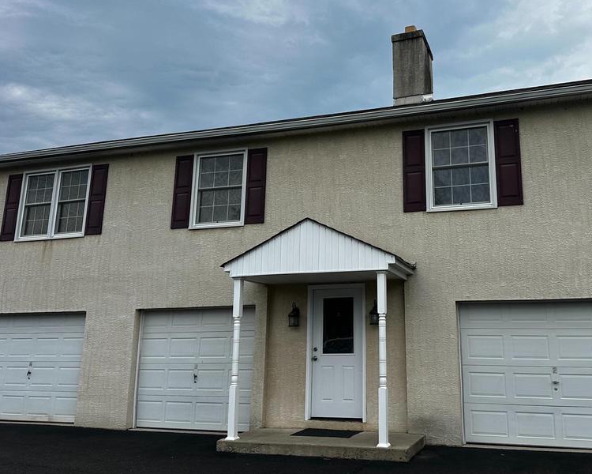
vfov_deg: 45.7
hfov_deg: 55.1
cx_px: 367
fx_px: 561
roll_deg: +0.0
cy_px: 213
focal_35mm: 32
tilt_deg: +13.7
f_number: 1.78
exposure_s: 1/3356
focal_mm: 6.86
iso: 80
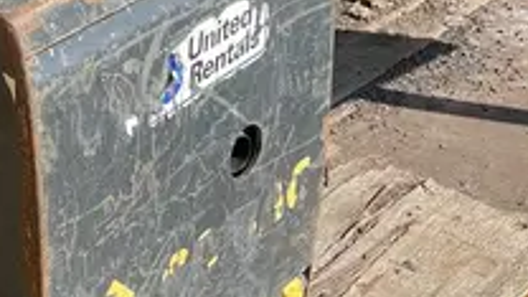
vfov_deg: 11.9
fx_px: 1400
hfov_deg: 20.3
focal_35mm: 100
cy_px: -32
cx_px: -61
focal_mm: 5.1
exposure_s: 1/1748
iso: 50
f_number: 1.6
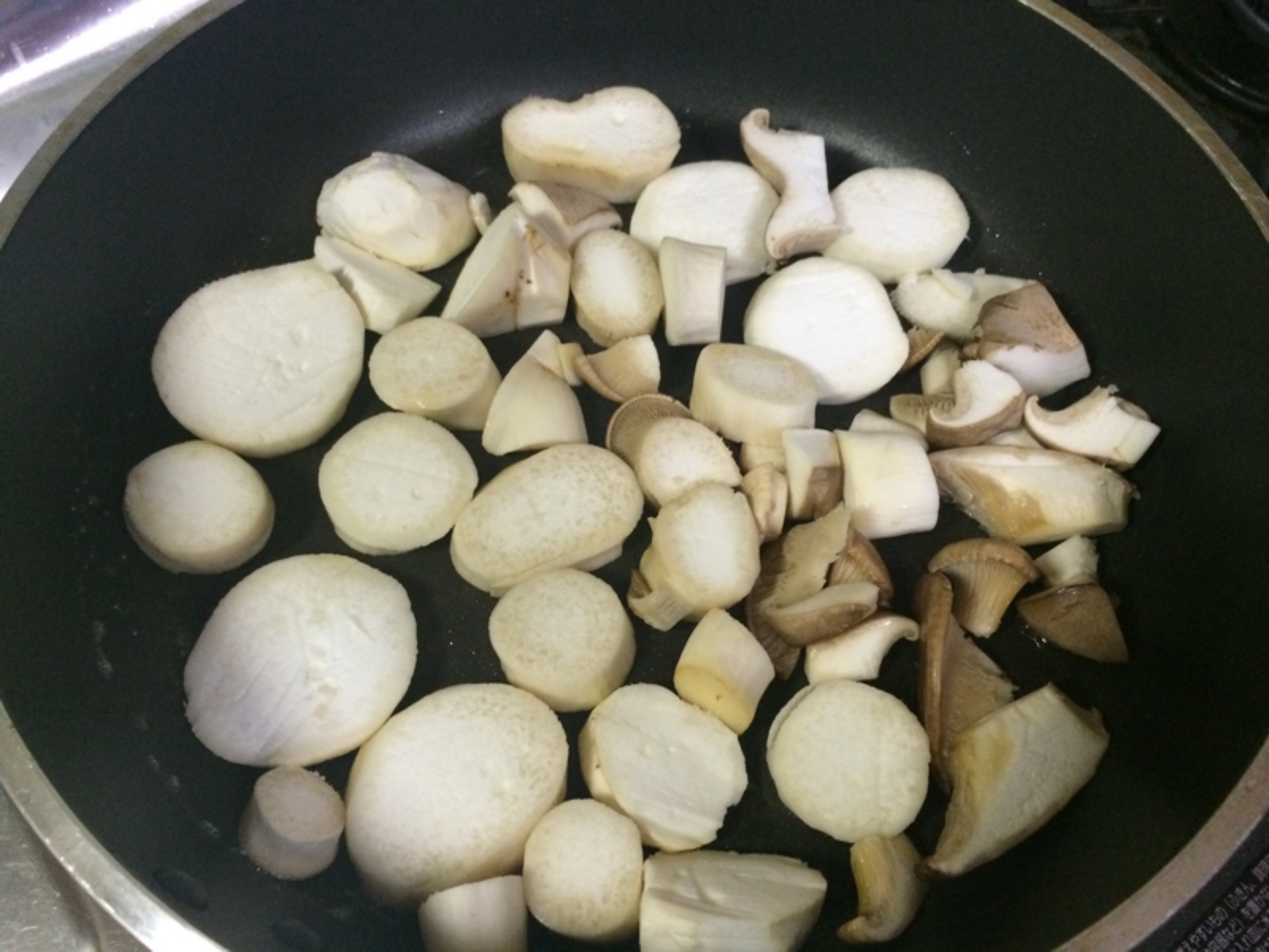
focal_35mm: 29
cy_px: 476
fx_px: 1063
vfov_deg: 48.2
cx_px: 634
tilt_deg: -61.6
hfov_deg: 61.7
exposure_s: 1/30
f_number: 2.2
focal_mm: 4.15
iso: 250
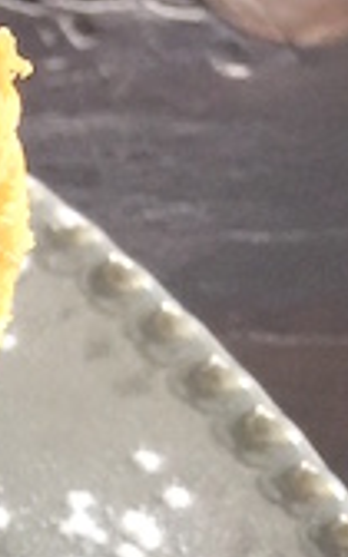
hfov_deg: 5.6
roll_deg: -2.3
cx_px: -1243
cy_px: 633
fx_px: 2838
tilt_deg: -44.8
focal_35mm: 187
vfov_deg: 11.0
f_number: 2.2
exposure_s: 1/30
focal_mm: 4.15
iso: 32
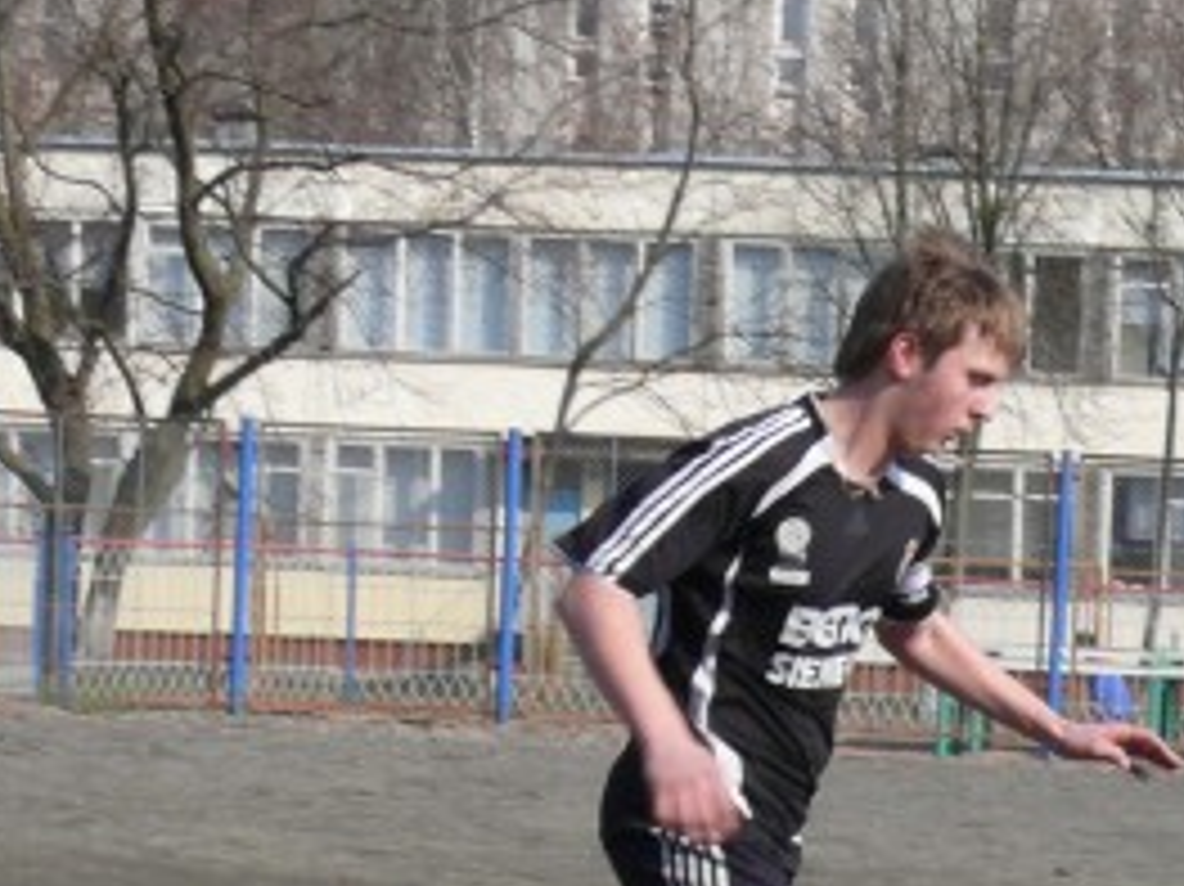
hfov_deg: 12.9
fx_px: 5197
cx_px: 1112
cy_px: 857
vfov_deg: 9.7
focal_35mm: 152
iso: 100
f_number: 5.6
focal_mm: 9.9
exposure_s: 1/400
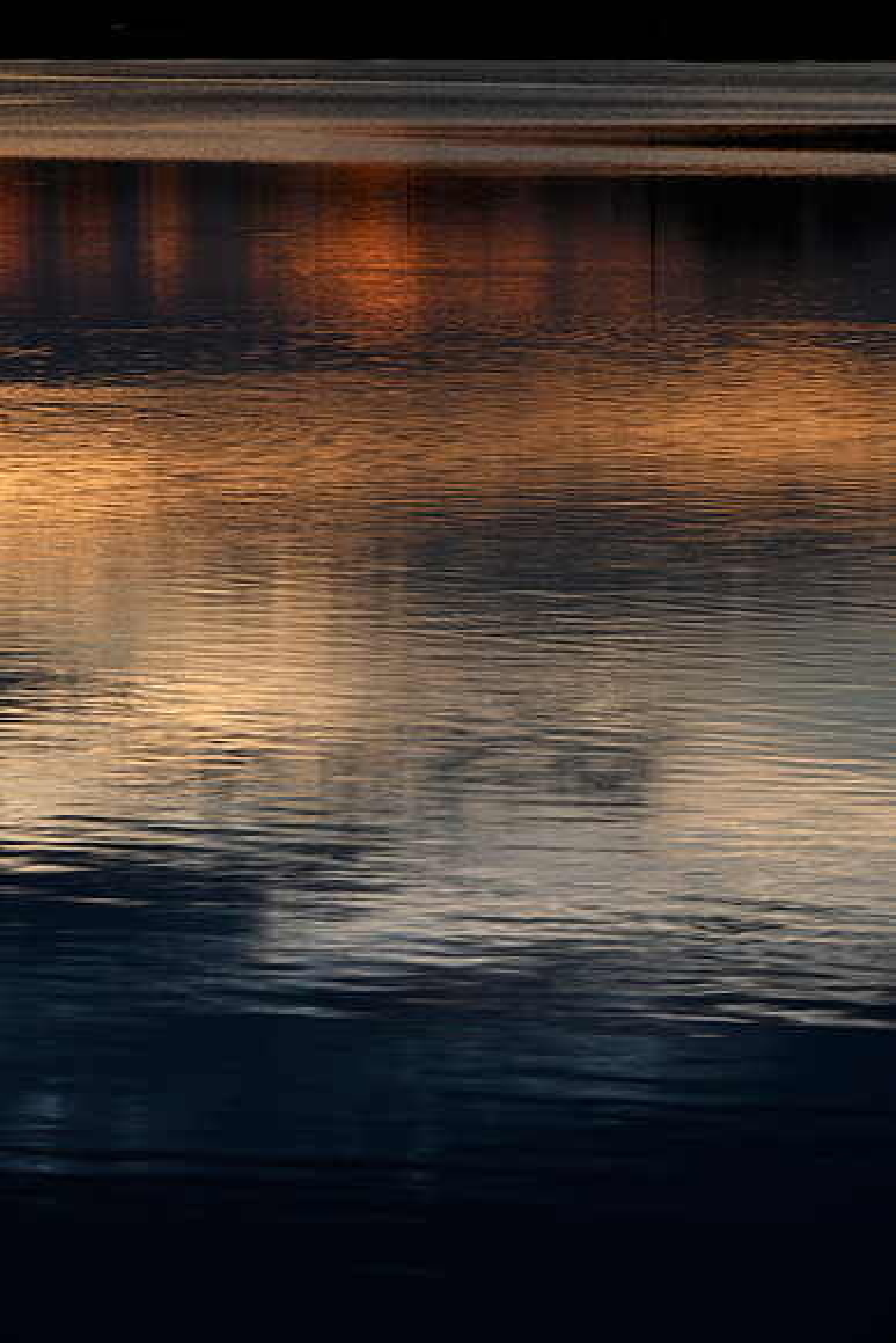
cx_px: 448
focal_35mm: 200
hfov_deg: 6.9
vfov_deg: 10.3
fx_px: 7462
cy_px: 672
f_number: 20
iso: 31
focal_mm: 200
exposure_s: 1/6
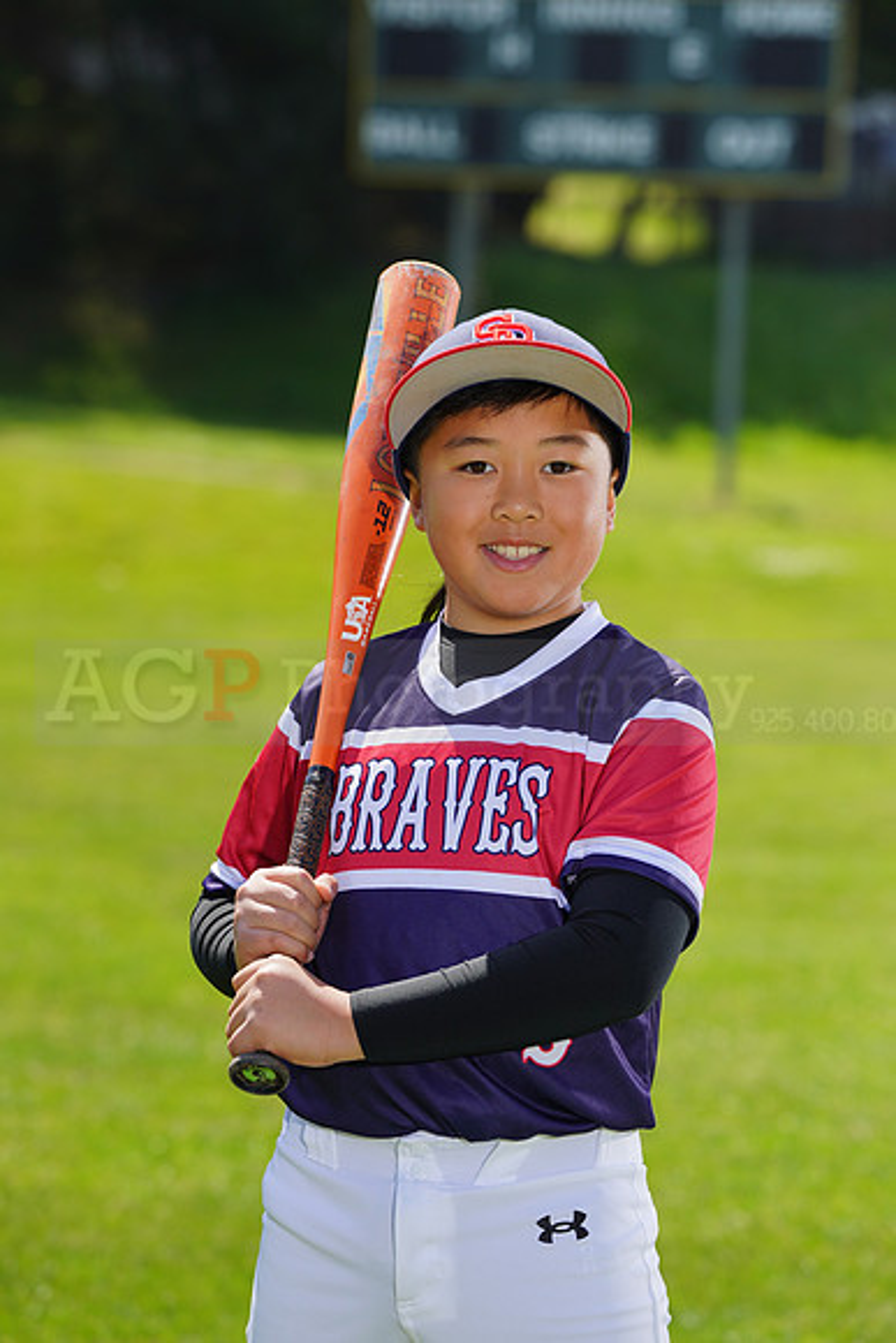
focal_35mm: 198
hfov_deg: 6.9
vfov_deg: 10.4
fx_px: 7387
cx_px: 448
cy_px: 672
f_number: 8
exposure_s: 1/250
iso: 100
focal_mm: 198
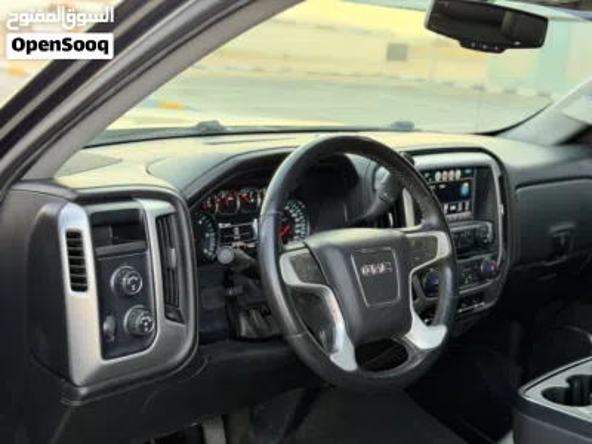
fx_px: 821
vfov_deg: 30.3
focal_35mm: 48
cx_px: 296
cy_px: 222
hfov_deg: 39.7
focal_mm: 6.76
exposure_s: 1/63
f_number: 1.78
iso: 160
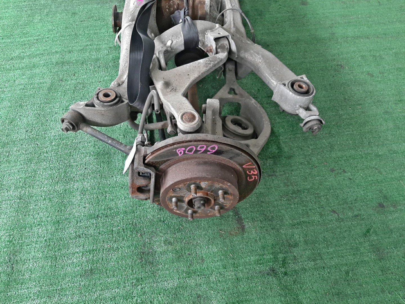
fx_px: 304
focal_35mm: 26
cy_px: 152
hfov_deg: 67.3
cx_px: 202
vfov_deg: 53.1
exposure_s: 1/50
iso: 154
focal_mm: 3.93
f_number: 1.7
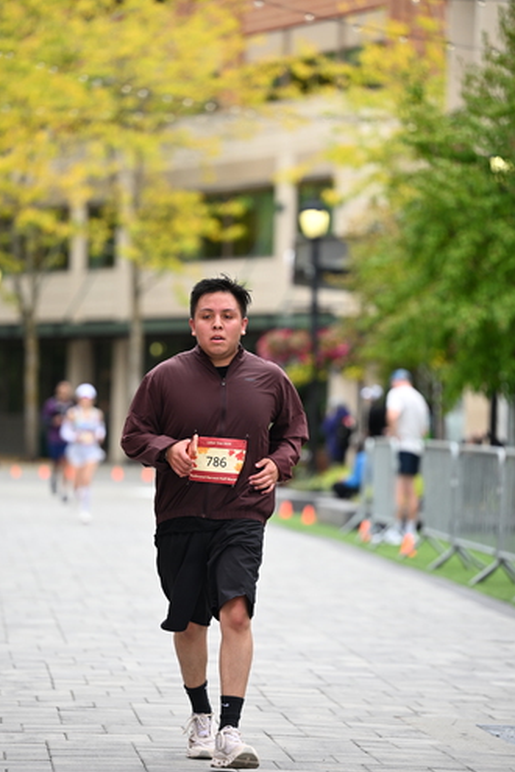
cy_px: 395
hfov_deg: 8.5
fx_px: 3455
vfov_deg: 12.8
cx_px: 257
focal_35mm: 161
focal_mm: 145
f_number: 2.8
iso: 640
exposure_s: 1/2000
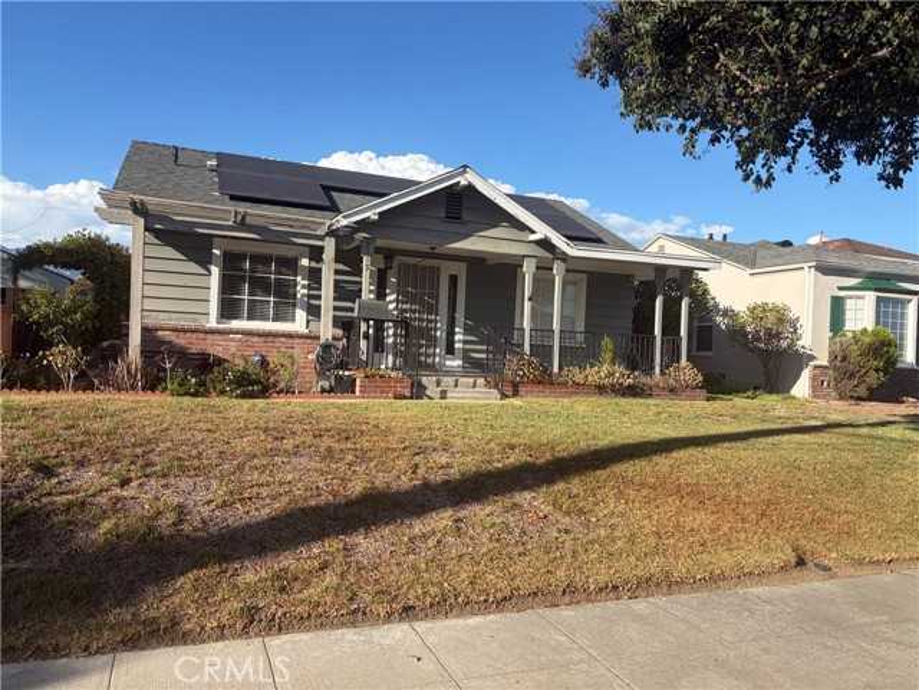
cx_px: 460
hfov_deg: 67.3
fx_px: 690
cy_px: 345
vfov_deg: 53.1
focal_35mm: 26
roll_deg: -2.6
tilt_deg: -0.3
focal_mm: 5.96
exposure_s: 1/2538
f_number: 1.6
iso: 50
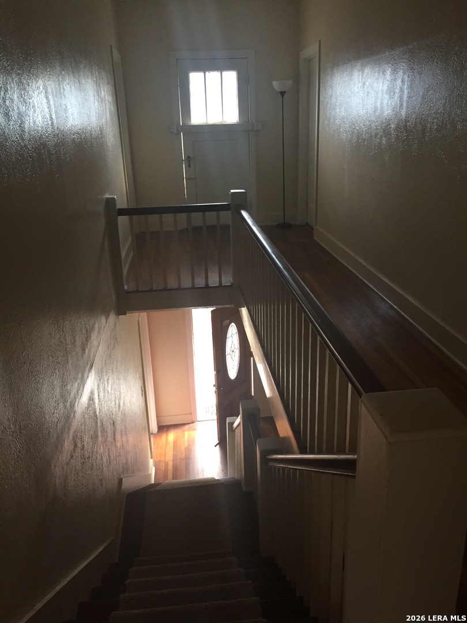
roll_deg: +1.9
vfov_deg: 61.7
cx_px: 234
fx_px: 522
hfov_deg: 48.2
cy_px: 312
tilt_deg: -18.8
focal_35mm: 29
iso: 125
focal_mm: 4.15
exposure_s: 1/30
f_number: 2.2
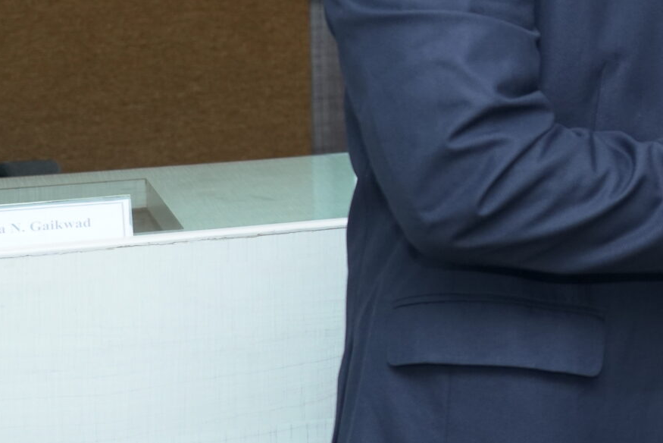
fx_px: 2155
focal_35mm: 117
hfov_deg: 16.4
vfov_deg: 11.4
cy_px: -148
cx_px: 905
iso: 800
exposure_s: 1/125
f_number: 4
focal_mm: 40
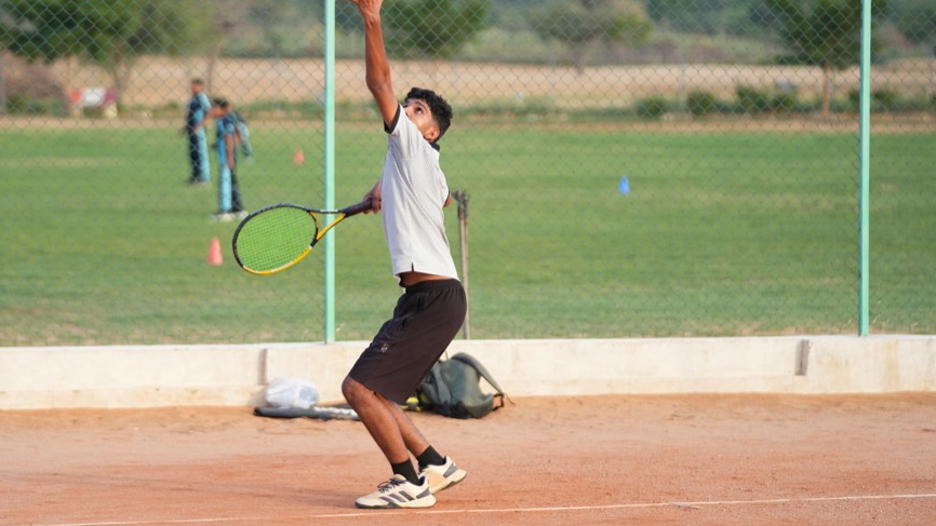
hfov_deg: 13.0
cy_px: 199
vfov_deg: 7.4
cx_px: 376
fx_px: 4095
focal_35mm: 165
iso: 800
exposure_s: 1/2000
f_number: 2.8
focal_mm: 124
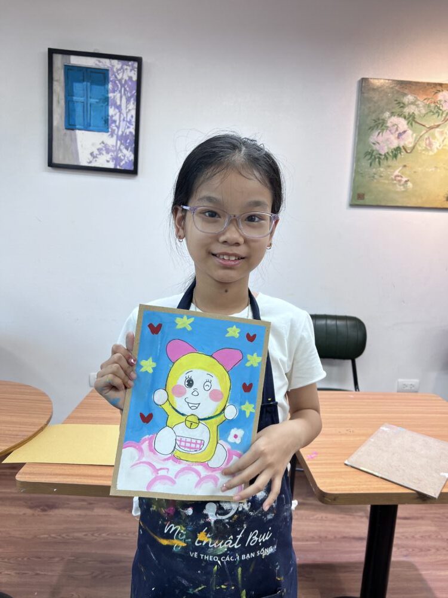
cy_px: 299
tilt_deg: -9.8
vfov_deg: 67.3
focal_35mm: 26
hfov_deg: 53.1
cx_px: 224
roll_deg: -2.4
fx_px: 449
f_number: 1.5
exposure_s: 1/100
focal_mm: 5.7
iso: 40
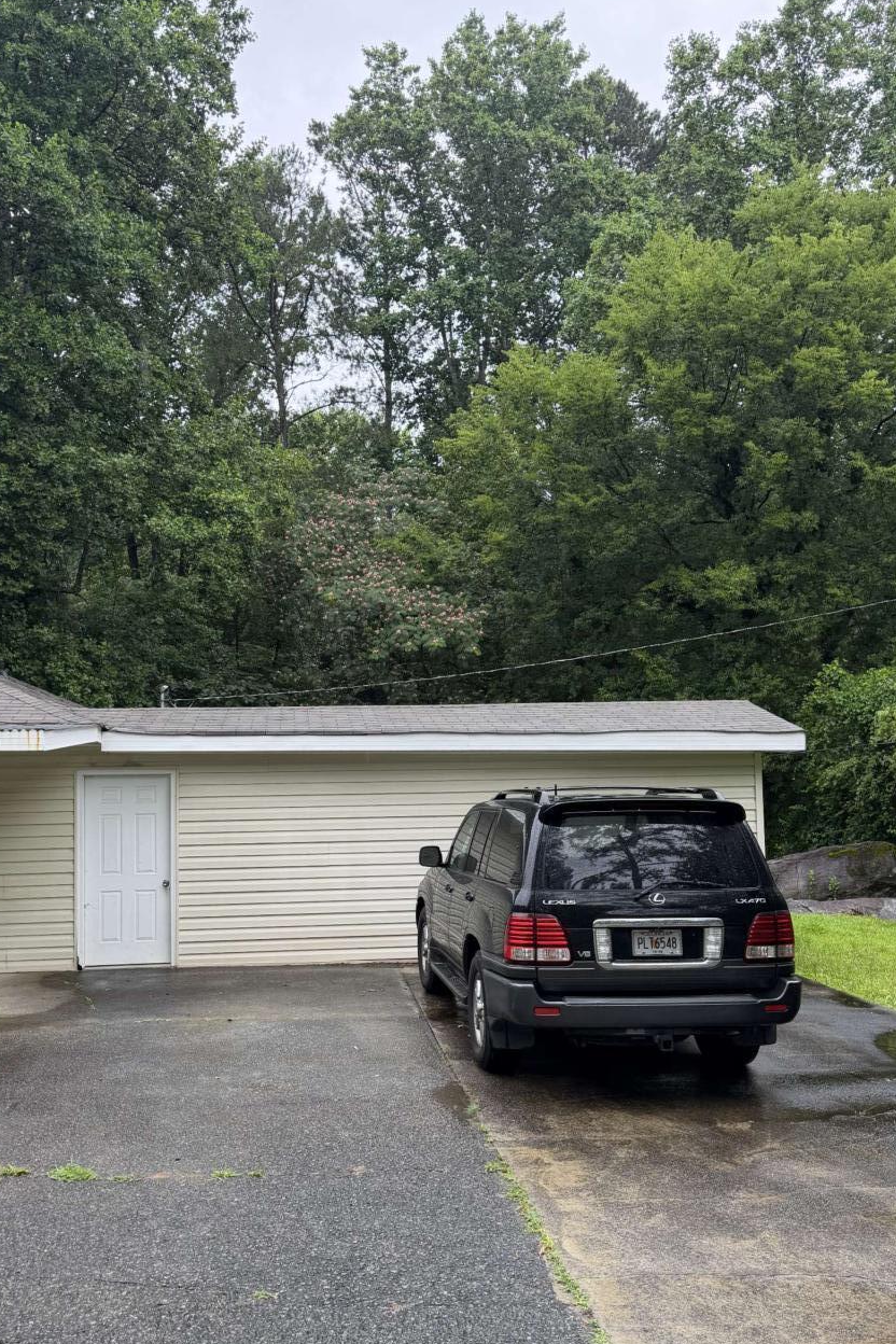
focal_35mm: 32
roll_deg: +1.6
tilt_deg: +1.2
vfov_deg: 58.6
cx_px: 407
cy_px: 746
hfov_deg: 41.1
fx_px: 1195
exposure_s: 1/342
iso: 100
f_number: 1.78
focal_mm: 6.76
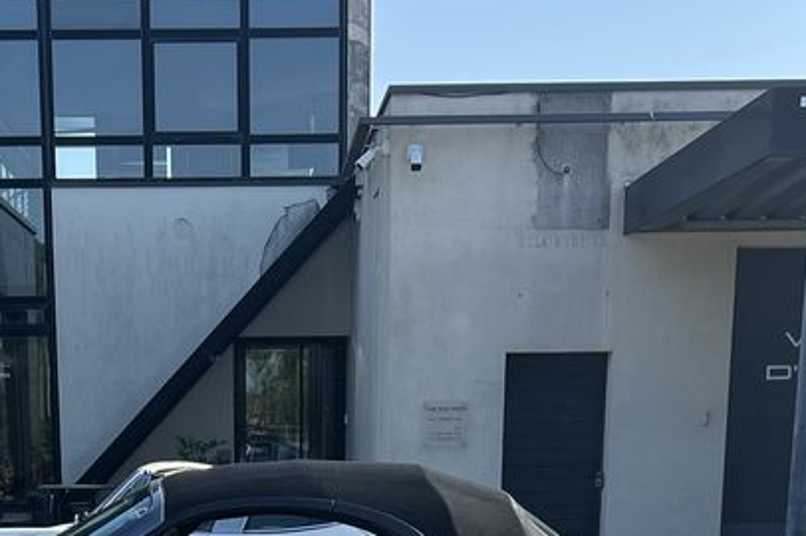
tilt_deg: -14.1
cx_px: 232
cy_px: 871
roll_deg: +0.7
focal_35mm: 80
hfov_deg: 25.2
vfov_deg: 15.3
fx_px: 1790
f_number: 1.5
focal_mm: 5.7
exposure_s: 1/1869
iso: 50
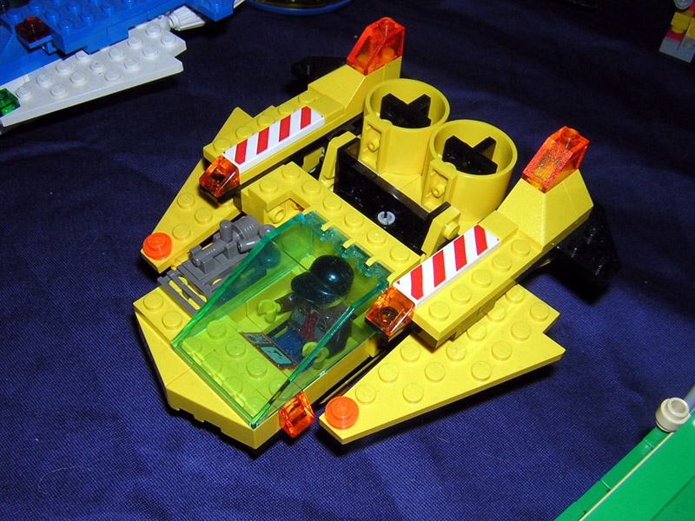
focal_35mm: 36
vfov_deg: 39.7
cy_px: 260
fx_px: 723
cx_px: 348
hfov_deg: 51.4
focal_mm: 4.7
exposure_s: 1/60.1
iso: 100
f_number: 5.2
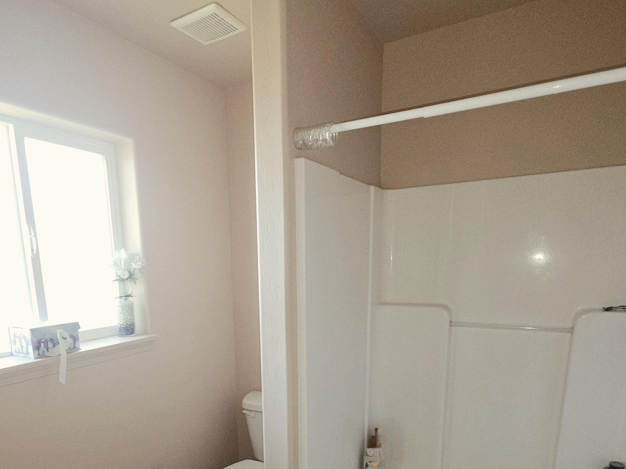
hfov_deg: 76.1
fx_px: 398
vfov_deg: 58.0
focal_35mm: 22
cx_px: 274
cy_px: 351
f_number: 1.9
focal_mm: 2.2
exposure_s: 1/60.2
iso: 100
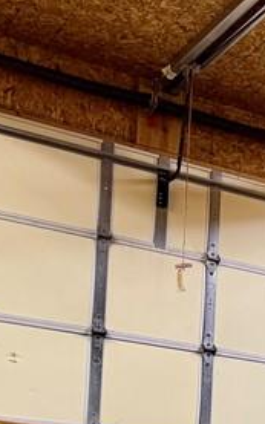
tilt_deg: +4.4
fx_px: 1087
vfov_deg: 20.6
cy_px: 510
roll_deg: -0.8
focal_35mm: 94
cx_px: 691
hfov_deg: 11.0
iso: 320
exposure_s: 1/60
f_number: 1.78
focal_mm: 6.76
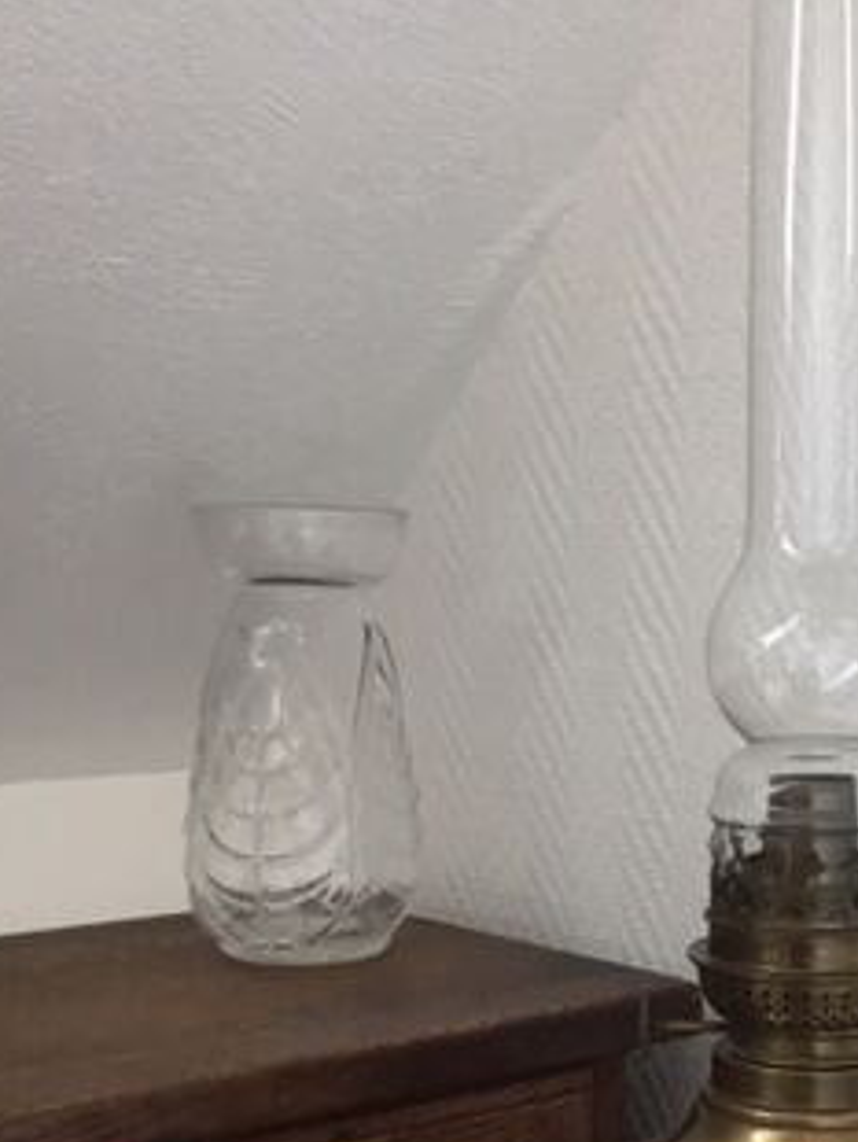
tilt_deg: -10.3
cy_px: 844
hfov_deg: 22.1
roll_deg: +0.0
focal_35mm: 64
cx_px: 858
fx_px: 2112
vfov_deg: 29.8
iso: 40
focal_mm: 3.3
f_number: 2.4
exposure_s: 1/33
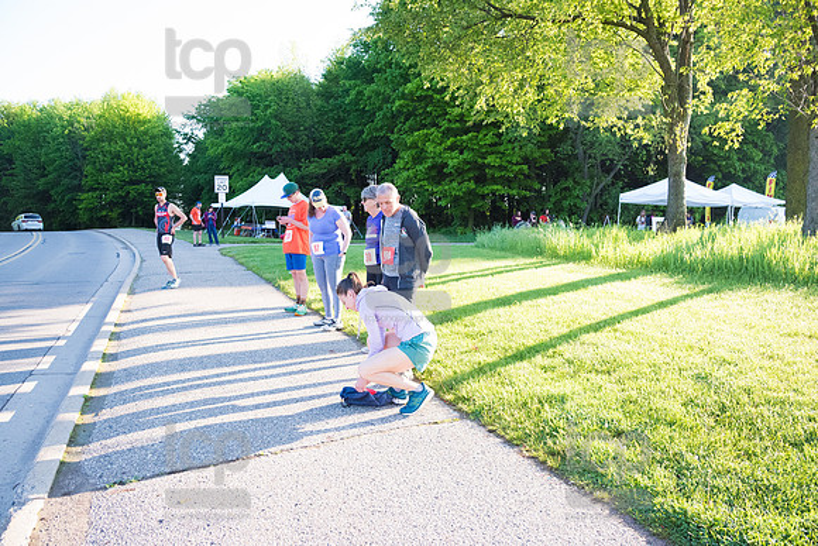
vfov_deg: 53.2
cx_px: 409
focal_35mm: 24
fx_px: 545
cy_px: 273
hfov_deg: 73.7
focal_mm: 24
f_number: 6.3
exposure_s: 1/800
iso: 3200
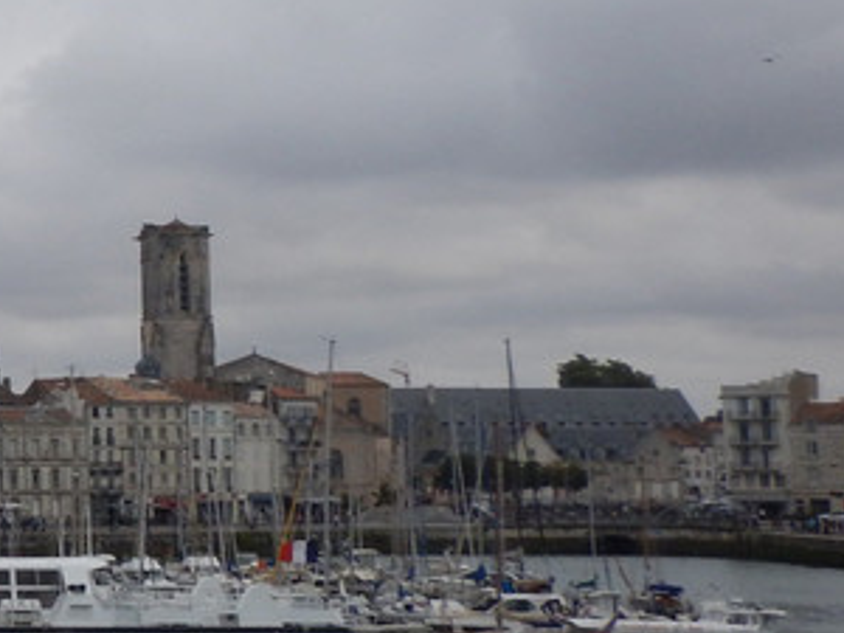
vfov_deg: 12.2
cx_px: -544
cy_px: 174
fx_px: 2950
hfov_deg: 14.7
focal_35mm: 121
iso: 125
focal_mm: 6.1
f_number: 4.2
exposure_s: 1/1250
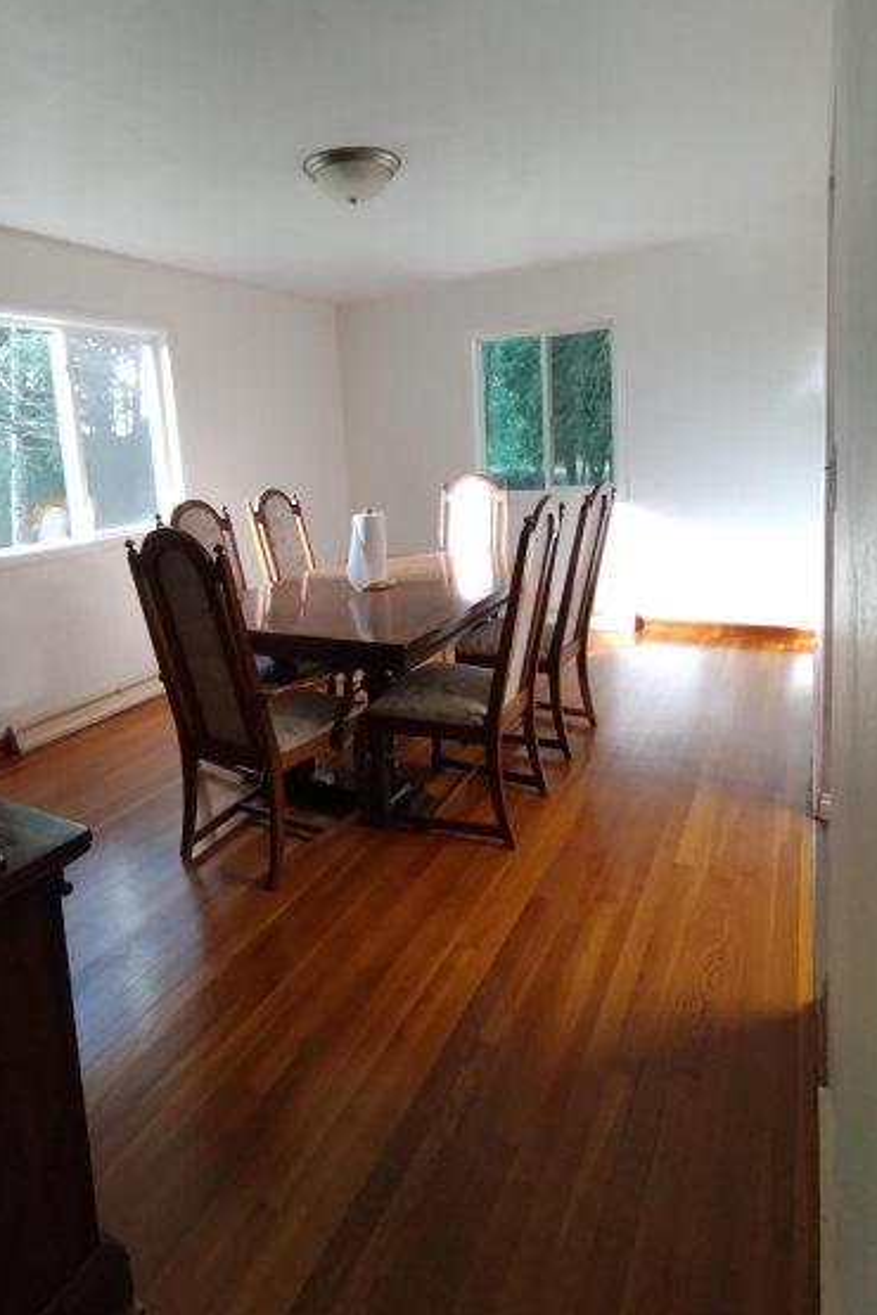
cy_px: 534
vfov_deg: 83.1
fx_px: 731
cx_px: 393
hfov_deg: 61.8
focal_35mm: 20
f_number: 2.2
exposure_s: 1/30
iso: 375
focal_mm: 1.66
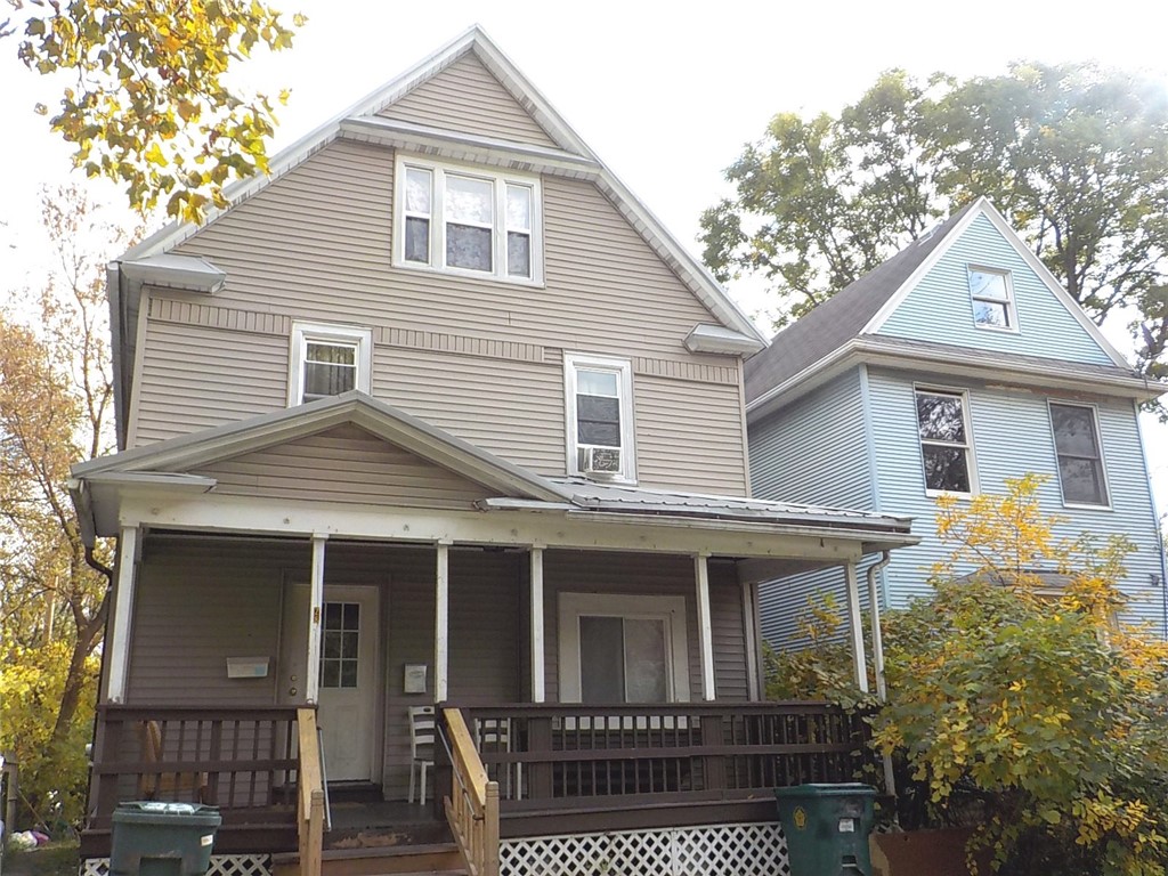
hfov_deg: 60.0
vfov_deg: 46.8
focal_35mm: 30
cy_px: 438
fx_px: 1012
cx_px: 584
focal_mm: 4.1
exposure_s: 1/500
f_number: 3.3
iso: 125
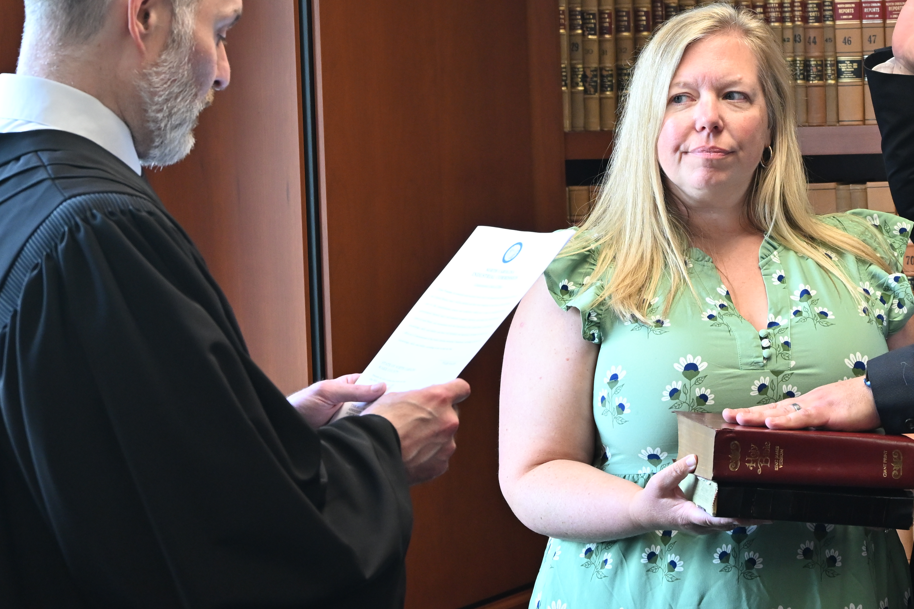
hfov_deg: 16.0
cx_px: 651
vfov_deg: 10.7
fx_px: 3250
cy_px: 69
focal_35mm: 128
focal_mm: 71
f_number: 6
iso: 2000
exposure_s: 1/125
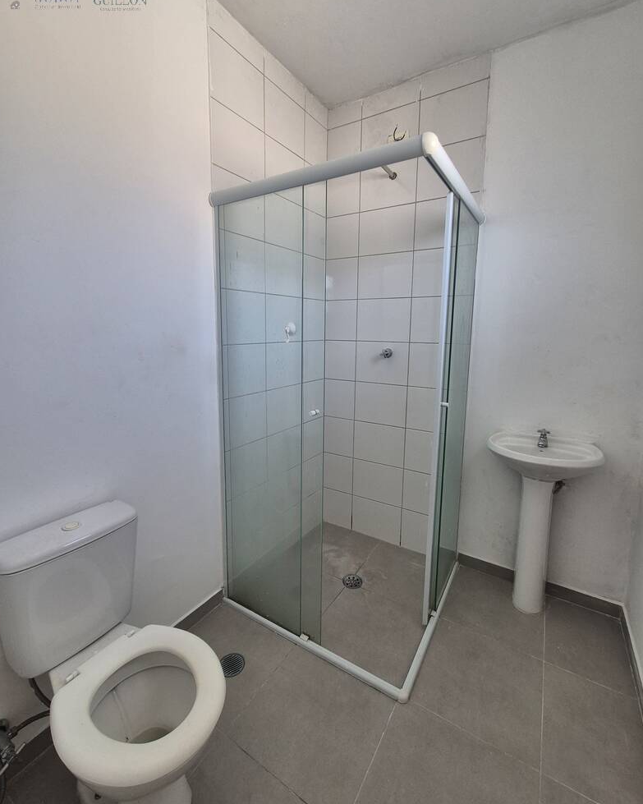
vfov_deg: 100.6
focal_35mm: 14
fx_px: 333
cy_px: 381
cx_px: 319
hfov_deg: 88.0
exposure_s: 1/100
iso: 125
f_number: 2.2
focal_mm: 2.2
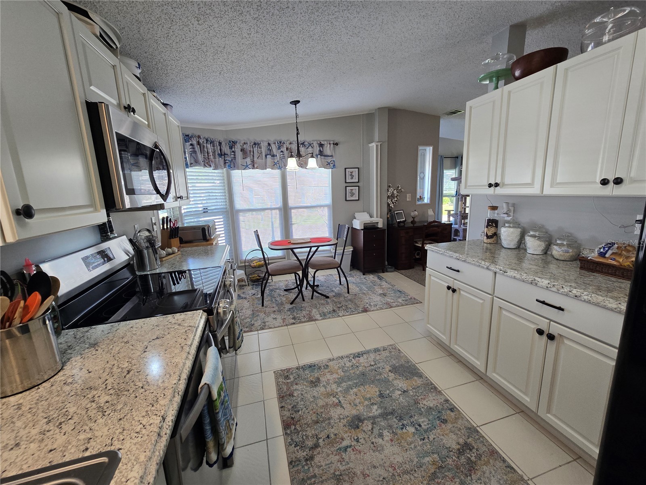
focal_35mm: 13
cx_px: 323
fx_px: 243
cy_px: 242
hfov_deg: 106.2
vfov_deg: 89.9
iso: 80
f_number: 2.2
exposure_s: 1/60
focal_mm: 2.2
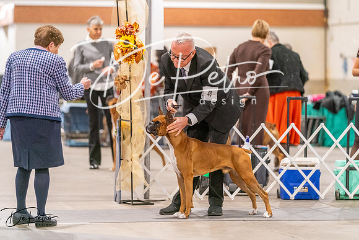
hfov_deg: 11.5
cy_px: 120
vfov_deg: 7.7
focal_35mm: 179
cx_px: 180
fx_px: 1785
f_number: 3.2
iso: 6400
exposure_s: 1/250
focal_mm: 179
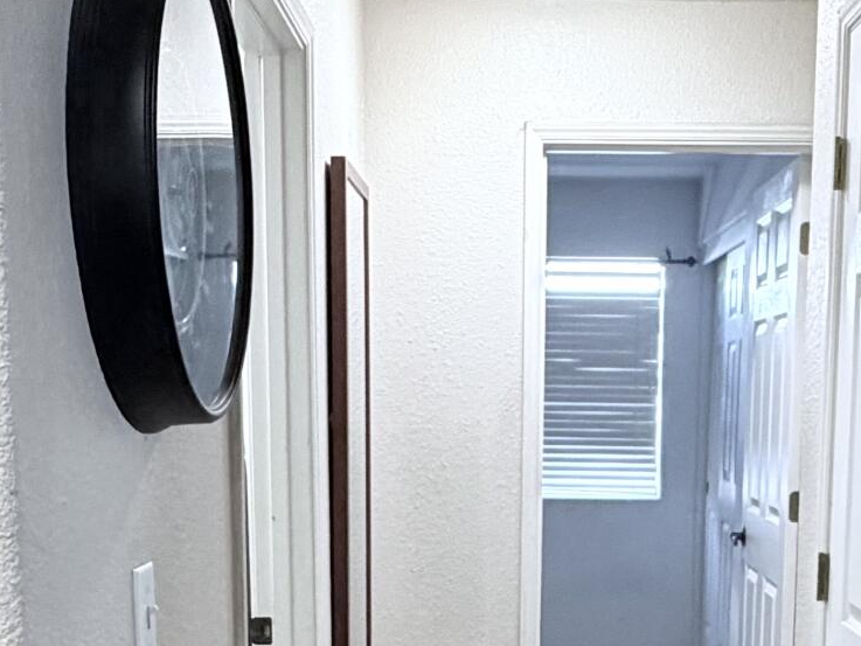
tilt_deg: -8.6
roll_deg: -0.4
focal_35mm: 57
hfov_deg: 33.7
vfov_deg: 24.7
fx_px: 1418
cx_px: 512
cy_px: 617
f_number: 2.2
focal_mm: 2.22
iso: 250
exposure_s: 1/60
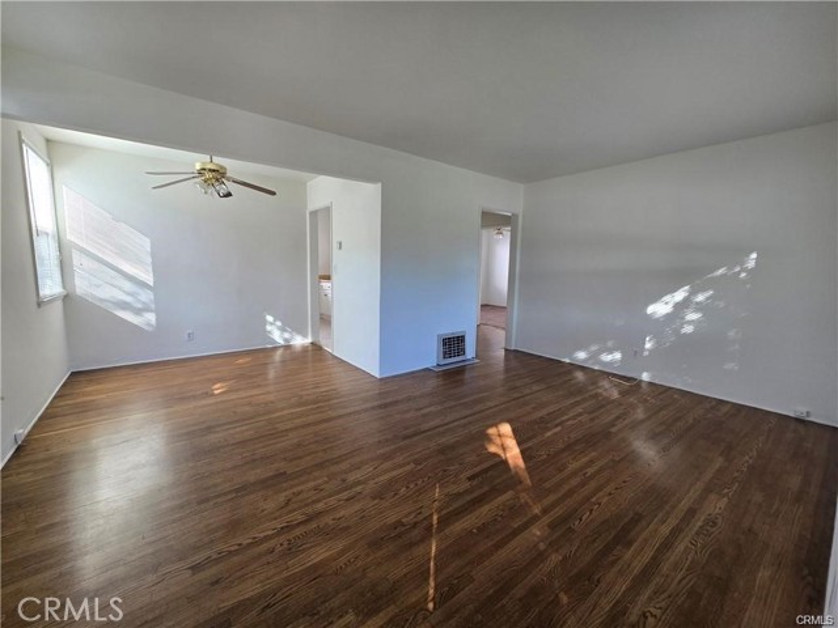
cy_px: 314
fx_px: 315
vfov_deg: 89.9
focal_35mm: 13
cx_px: 419
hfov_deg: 106.2
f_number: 2.2
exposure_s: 1/60
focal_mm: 2.2
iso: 50
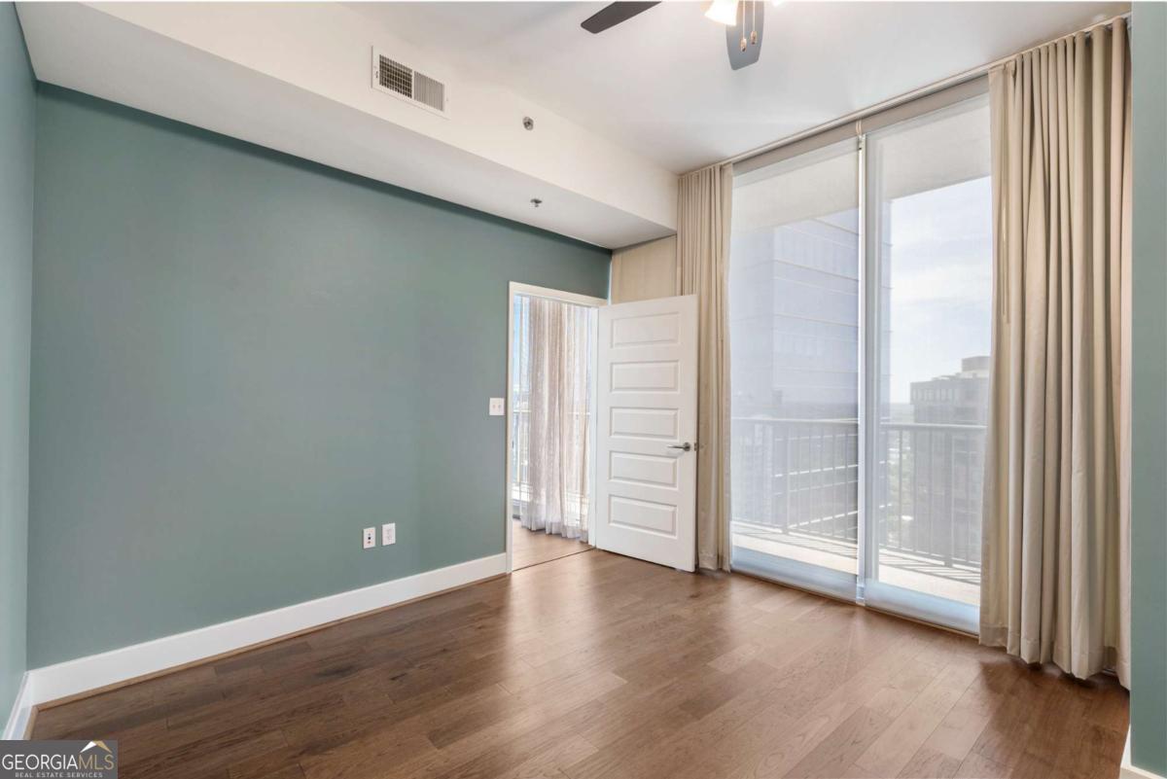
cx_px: 584
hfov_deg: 96.7
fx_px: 519
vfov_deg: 73.8
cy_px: 390
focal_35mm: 16
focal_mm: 16
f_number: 8
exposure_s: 1/5
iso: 400
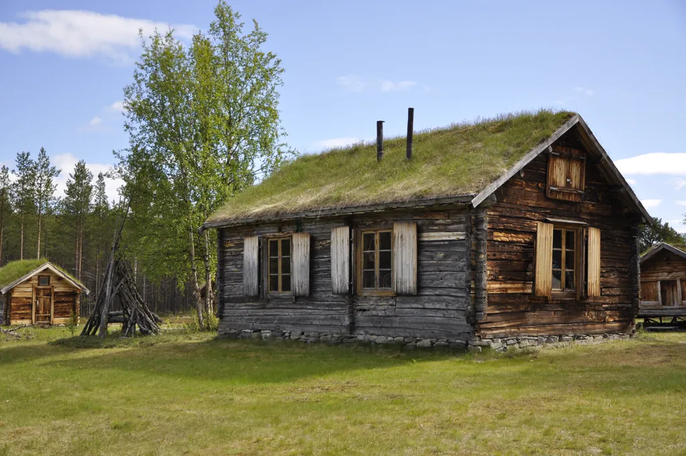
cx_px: 343
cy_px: 228
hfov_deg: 43.7
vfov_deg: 29.8
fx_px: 856
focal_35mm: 45
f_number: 4.2
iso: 200
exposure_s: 1/800
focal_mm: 30
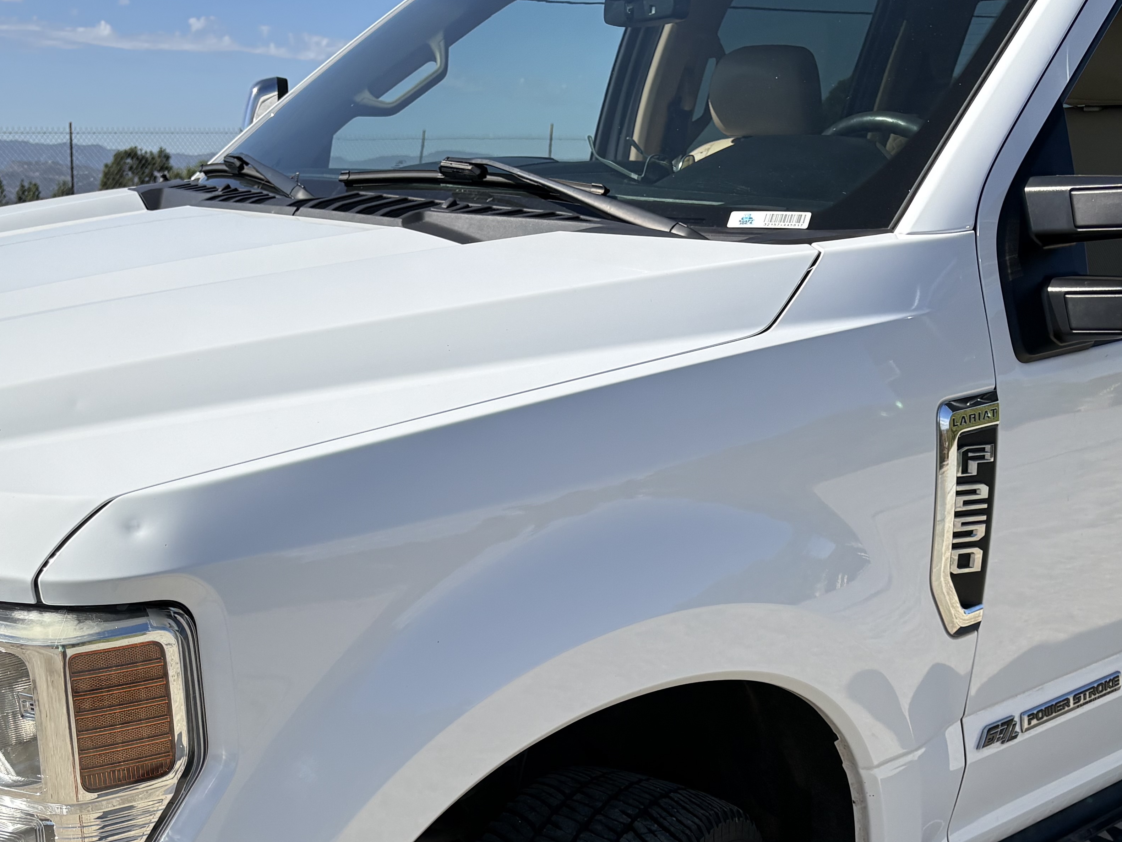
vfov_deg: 29.8
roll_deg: -1.0
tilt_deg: -19.2
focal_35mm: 47
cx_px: 429
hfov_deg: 40.2
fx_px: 1523
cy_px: 725
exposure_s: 1/4608
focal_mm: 5.96
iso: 50
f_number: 1.6
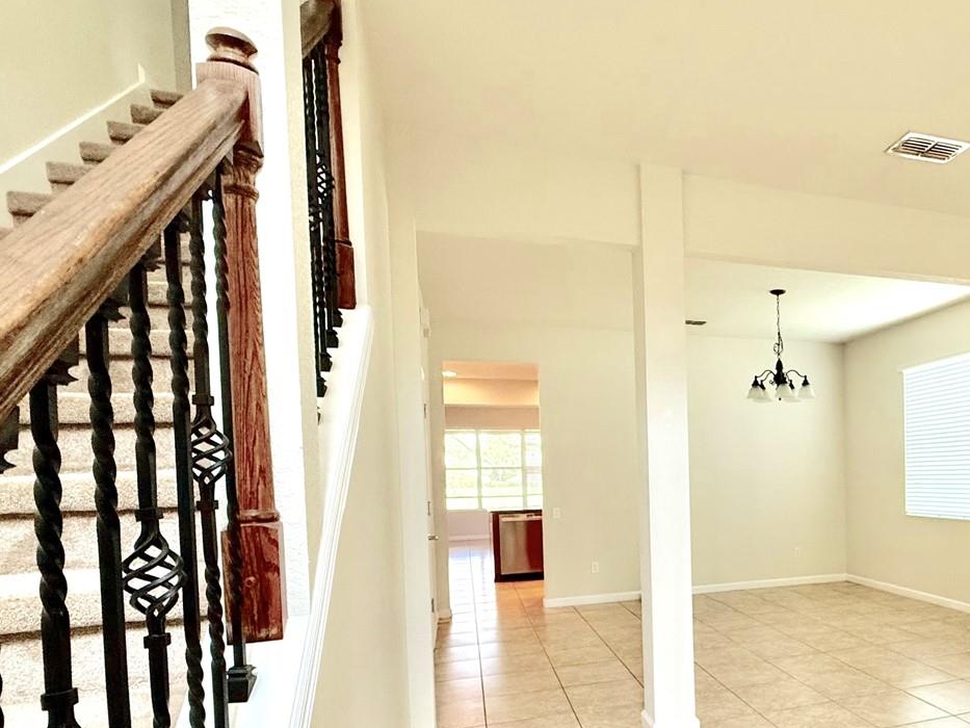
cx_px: 732
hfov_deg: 66.9
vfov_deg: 55.4
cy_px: 498
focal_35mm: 24
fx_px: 673
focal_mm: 2.22
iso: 500
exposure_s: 1/120
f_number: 2.2
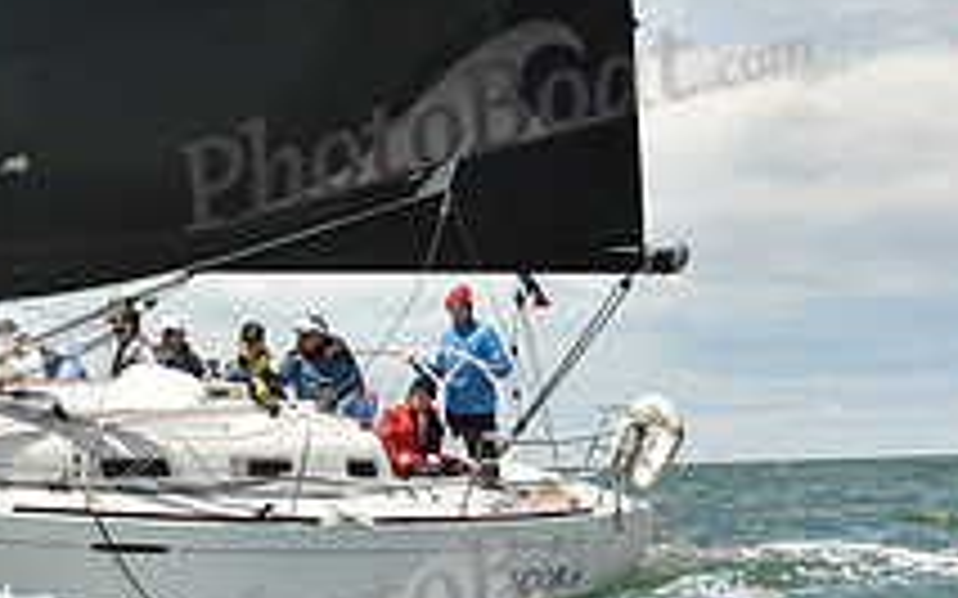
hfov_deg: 10.0
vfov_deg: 6.3
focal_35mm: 208
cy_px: 411
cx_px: -49
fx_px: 5429
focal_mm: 75
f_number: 10
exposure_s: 1/800
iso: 320
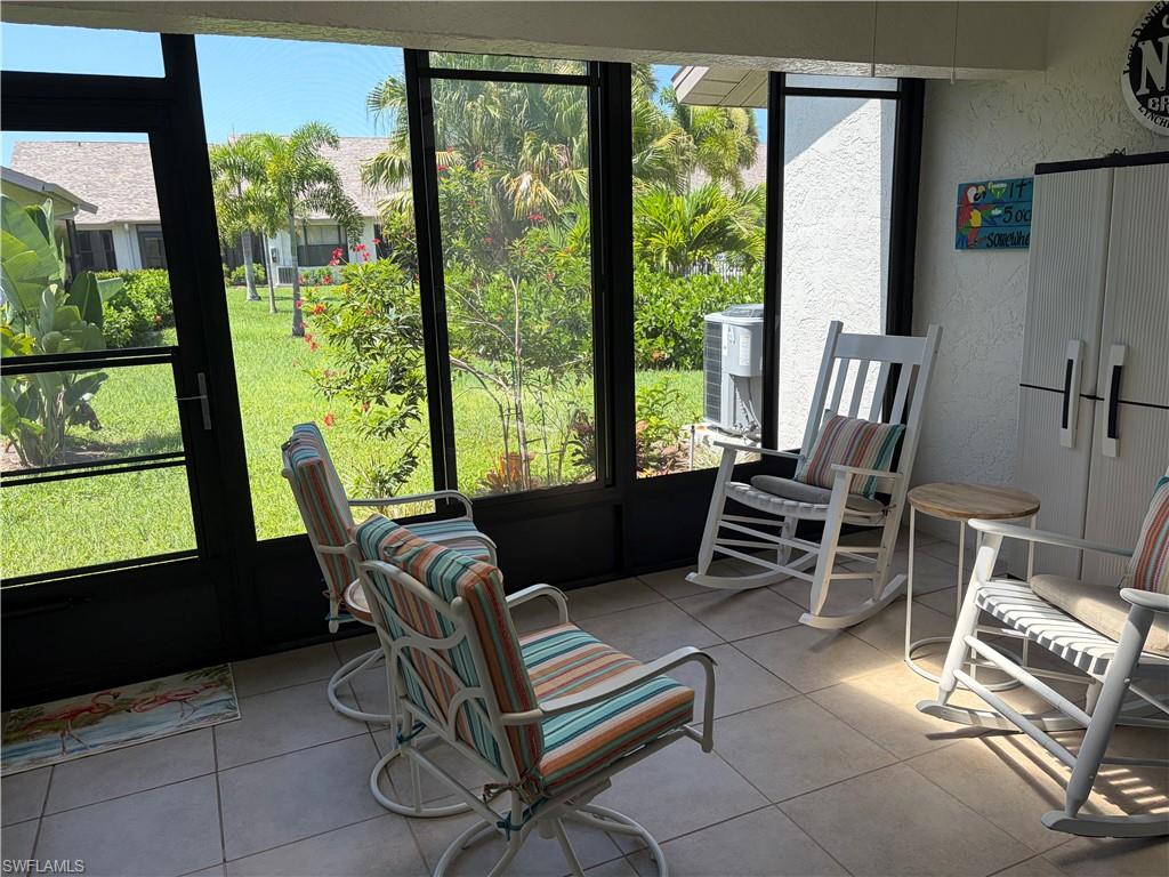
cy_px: 438
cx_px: 584
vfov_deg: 53.1
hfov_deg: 67.3
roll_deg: +1.5
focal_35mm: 26
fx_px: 878
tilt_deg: -12.5
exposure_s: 1/596
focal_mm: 5.96
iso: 50
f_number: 1.6
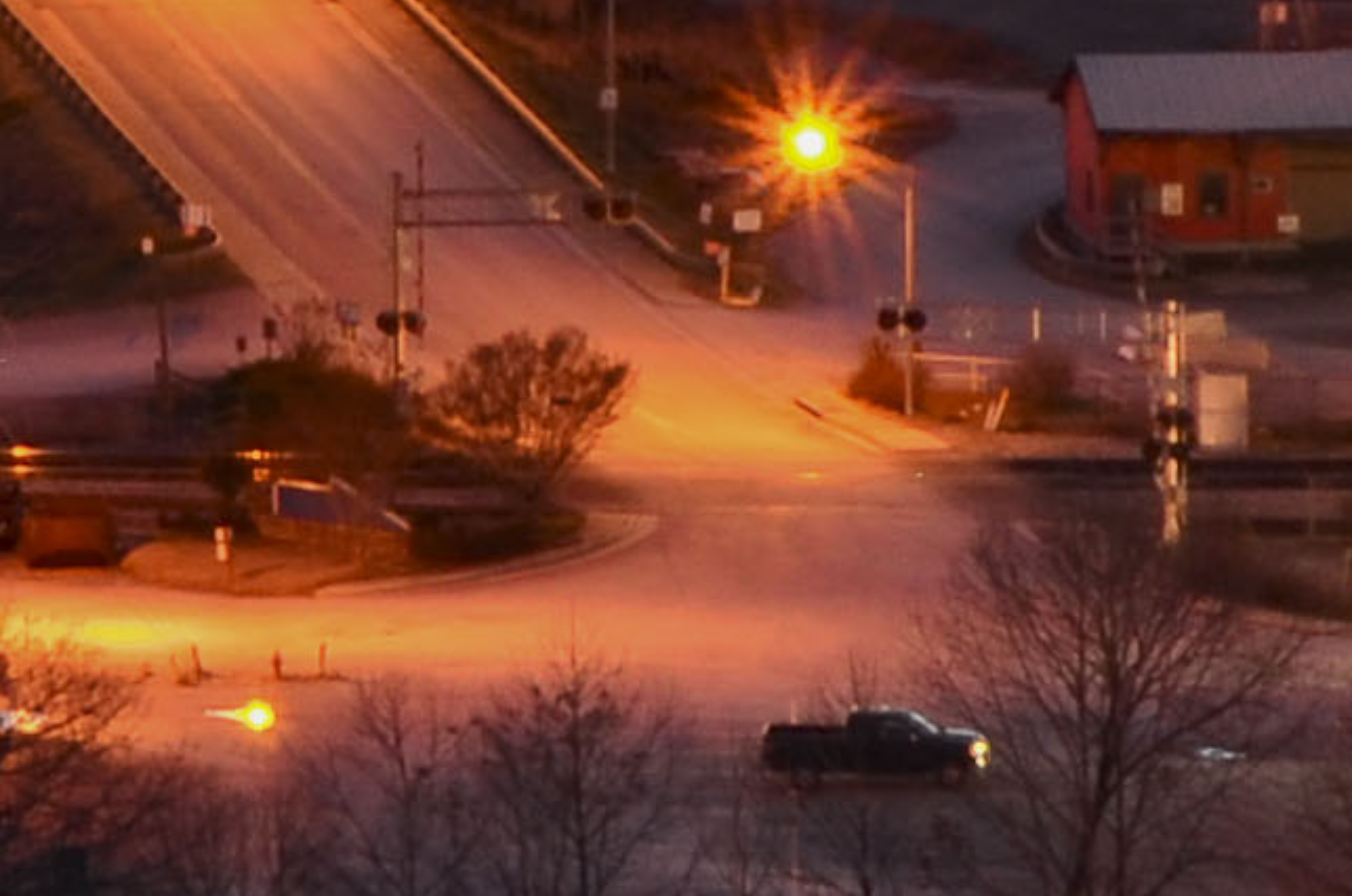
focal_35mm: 427
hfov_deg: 4.8
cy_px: -1683
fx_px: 16004
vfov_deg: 3.2
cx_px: -974
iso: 125
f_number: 20
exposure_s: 68
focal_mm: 38
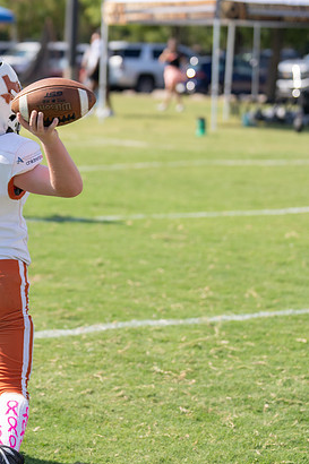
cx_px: 0
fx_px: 1739
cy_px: 171
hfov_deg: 10.1
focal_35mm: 135
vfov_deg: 15.2
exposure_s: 1/1250
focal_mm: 70
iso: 100
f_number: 2.8
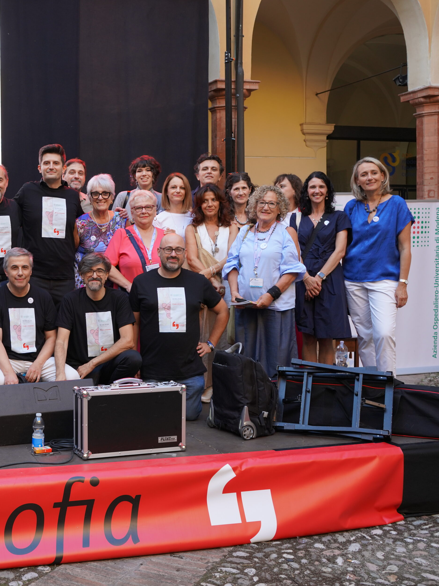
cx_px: 53
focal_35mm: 46
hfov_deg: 30.3
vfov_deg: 41.2
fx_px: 778
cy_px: 276
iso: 400
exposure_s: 1/160
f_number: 4
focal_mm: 30
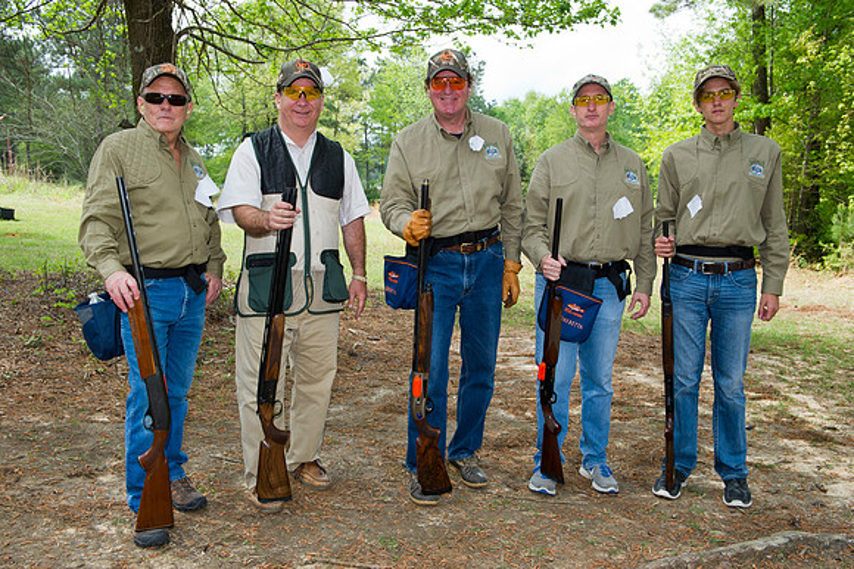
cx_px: 427
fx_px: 759
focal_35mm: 32
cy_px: 284
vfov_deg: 41.1
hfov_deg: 58.7
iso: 400
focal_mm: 32
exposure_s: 1/320
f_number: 7.1
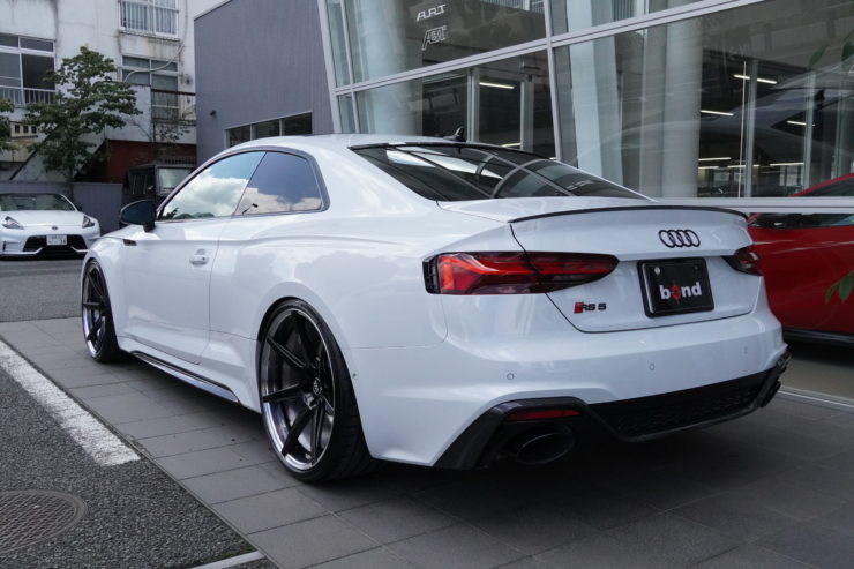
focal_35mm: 34
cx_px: 427
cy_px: 284
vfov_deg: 38.3
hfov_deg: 55.1
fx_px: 818
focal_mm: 23
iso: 3200
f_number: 9
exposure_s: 1/2500
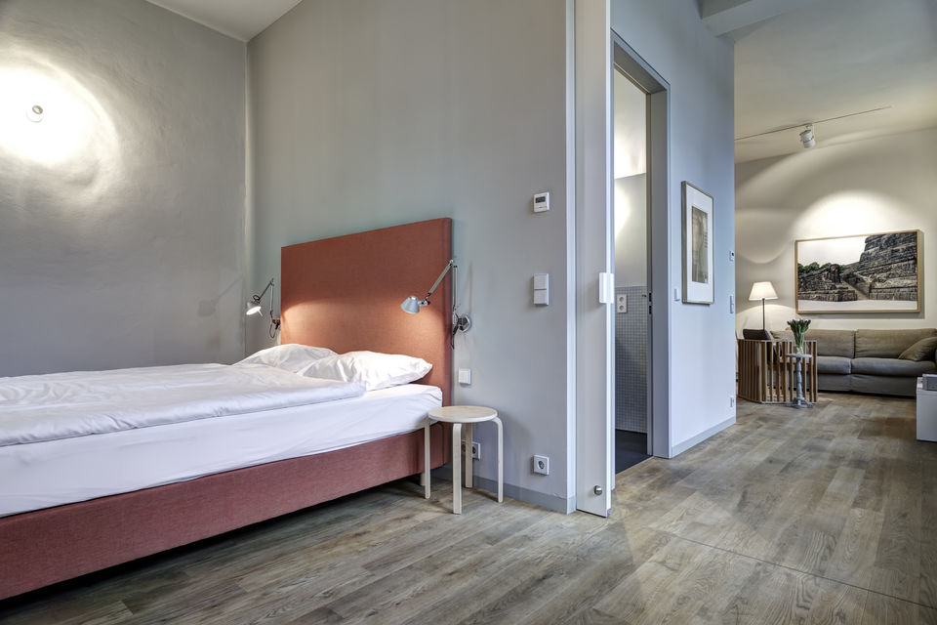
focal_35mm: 20
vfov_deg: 61.9
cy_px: 312
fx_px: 521
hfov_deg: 84.0
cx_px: 468
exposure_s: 1/2.5
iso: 125
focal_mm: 20
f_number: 7.1
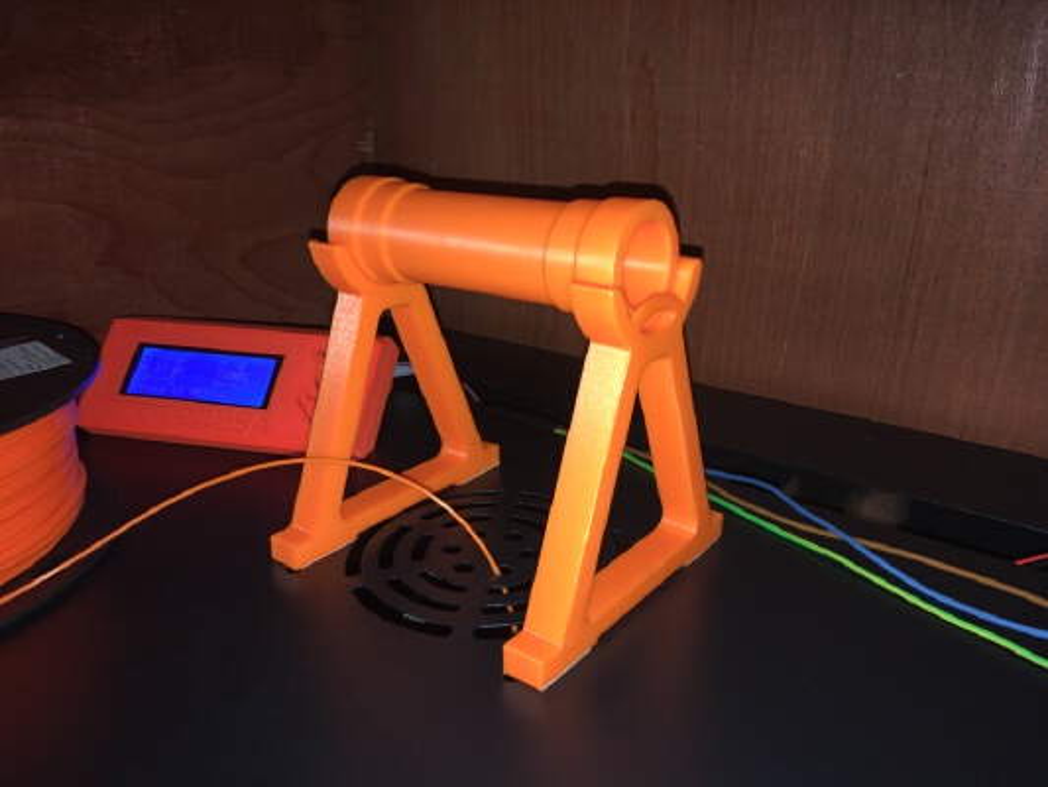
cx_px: 524
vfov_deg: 48.2
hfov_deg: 61.6
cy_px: 394
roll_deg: +0.4
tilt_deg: -18.5
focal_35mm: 29
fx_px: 878
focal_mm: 4.15
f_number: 2.2
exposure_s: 1/20
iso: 25
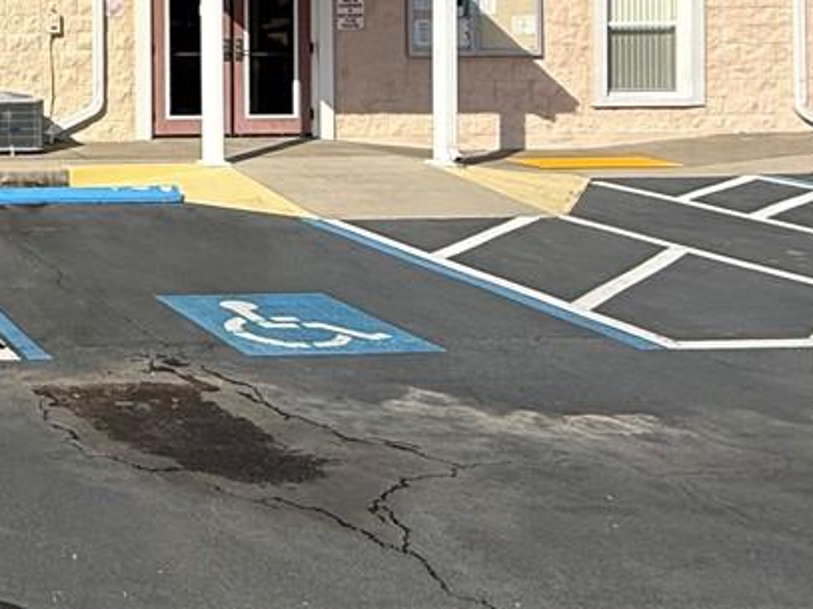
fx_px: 1291
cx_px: -324
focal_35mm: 55
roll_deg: +0.7
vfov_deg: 25.4
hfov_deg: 27.3
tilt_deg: +0.5
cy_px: 16
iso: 50
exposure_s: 1/2717
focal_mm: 2.22
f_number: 2.2
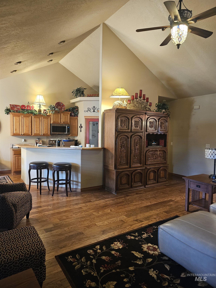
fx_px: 191
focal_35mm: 23
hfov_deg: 58.9
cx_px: 108
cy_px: 144
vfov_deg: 73.9
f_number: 1.7
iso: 640
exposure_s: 1/40
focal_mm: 6.3
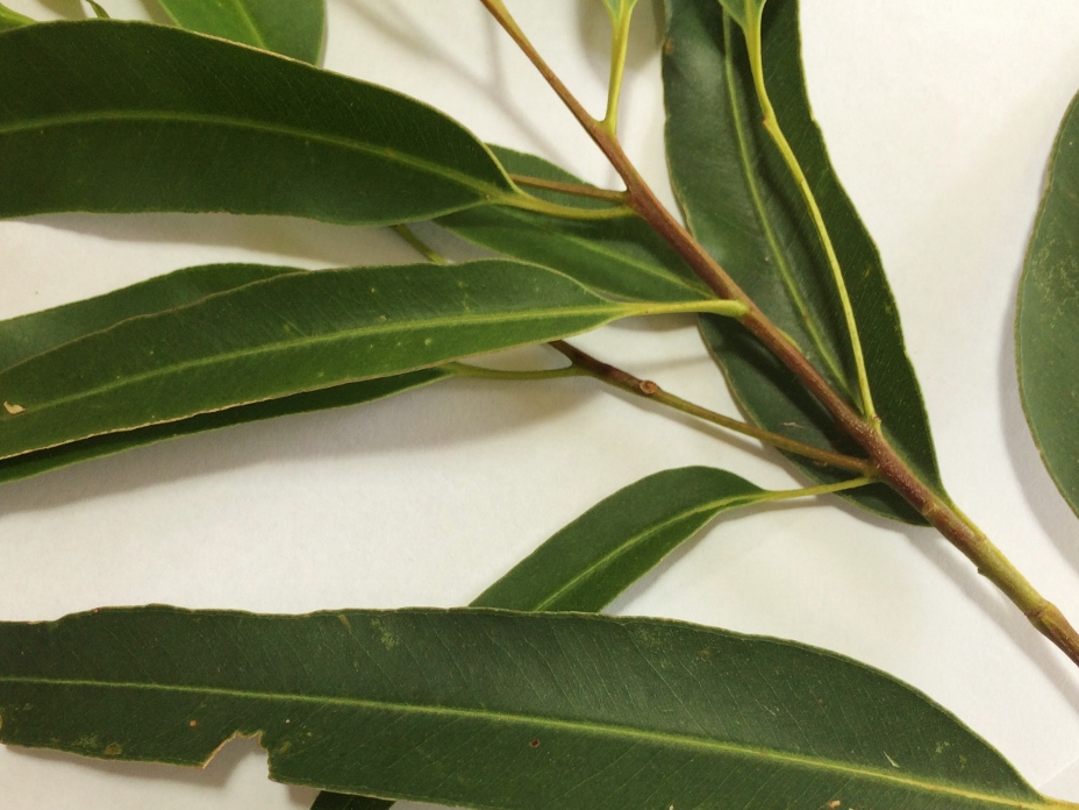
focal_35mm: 40
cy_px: 552
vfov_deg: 35.5
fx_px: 1247
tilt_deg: -78.8
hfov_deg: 46.8
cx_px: 512
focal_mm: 4.15
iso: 50
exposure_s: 1/50
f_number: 2.2
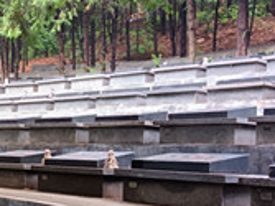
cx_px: -5
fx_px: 572
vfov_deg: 20.3
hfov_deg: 25.6
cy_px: 147
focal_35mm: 72
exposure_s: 1/50
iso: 336
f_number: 1.75
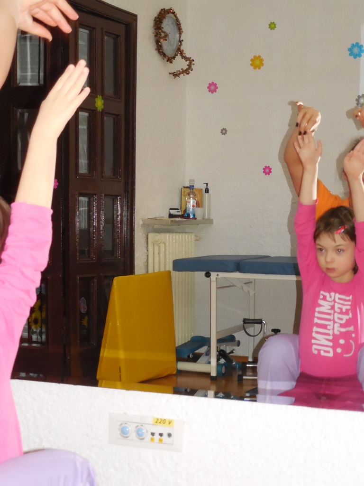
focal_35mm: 78
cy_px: 243
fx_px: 1094
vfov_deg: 25.0
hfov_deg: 18.9
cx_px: 182
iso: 1250
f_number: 4.5
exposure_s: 1/60
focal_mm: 14.1
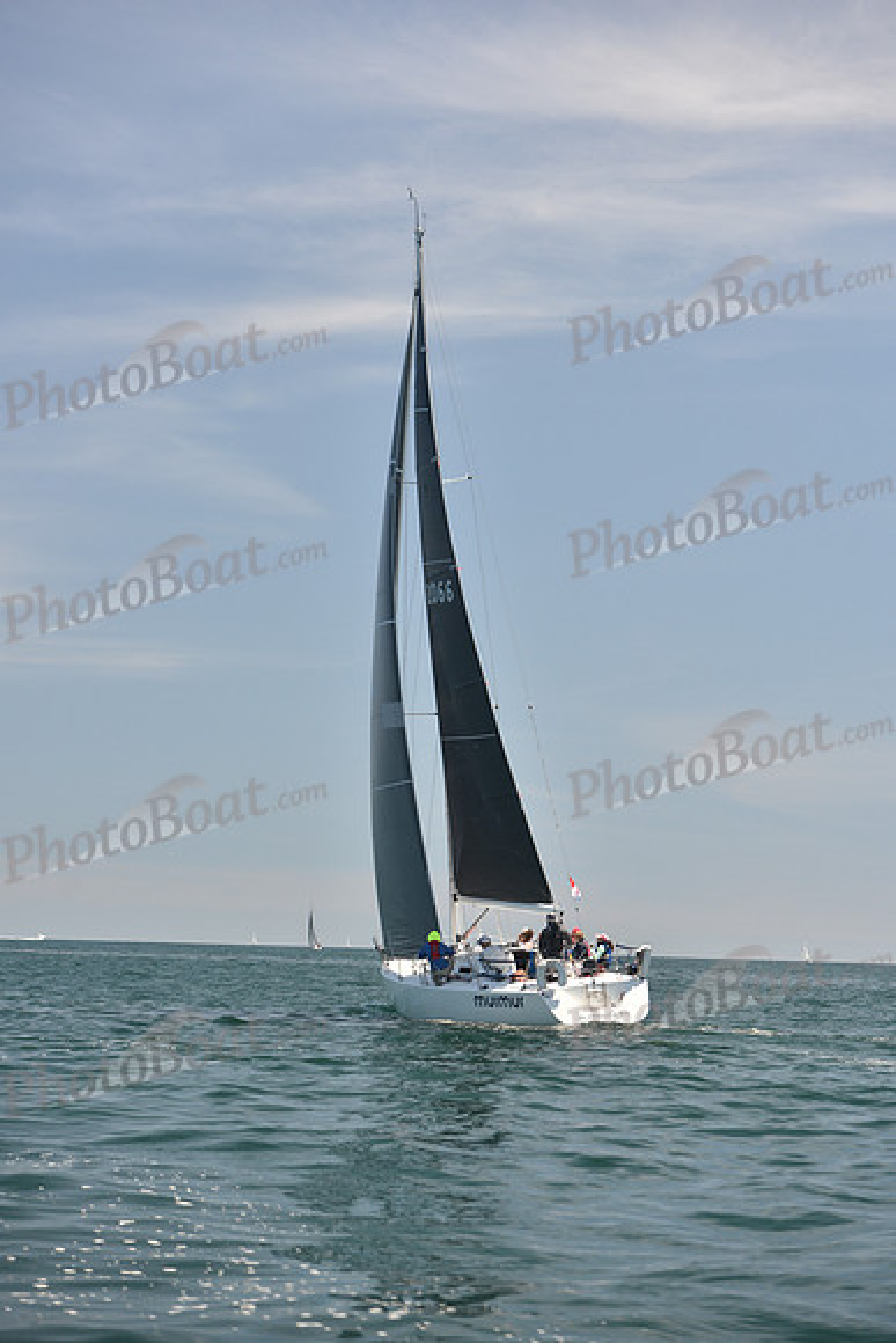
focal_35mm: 92
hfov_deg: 14.9
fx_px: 3432
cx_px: 448
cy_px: 672
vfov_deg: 22.1
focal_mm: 92
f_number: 4.5
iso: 250
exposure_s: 1/800
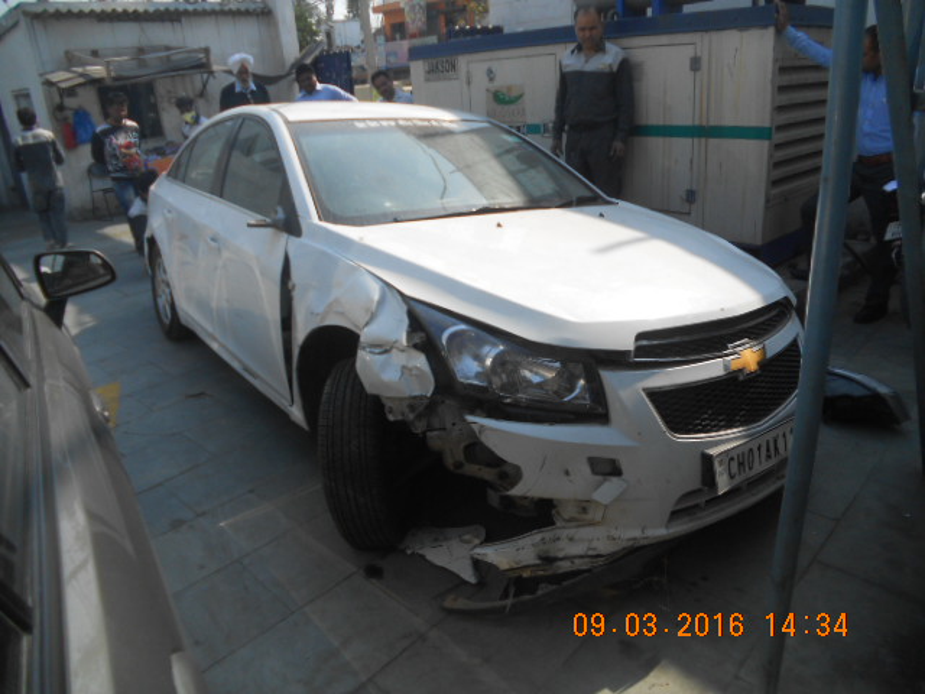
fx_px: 775
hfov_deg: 61.7
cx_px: 462
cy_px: 347
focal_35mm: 29
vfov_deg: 48.2
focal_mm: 5.3
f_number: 3.4
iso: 80
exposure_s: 1/800
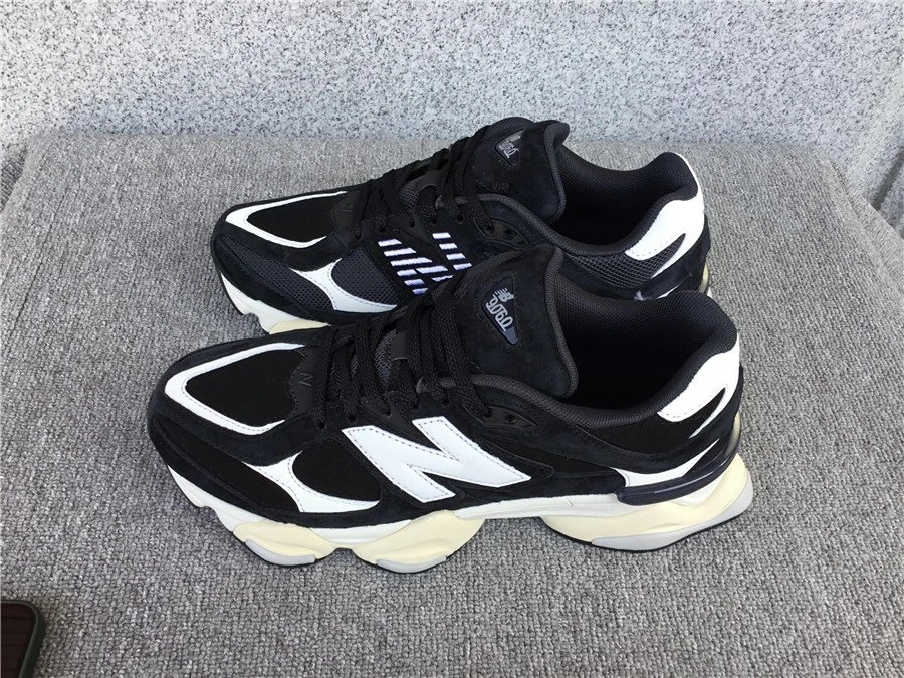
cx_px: 452
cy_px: 339
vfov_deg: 45.4
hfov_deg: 58.4
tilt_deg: -48.7
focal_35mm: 31
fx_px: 810
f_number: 2.4
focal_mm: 3.3
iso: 25
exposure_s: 1/128
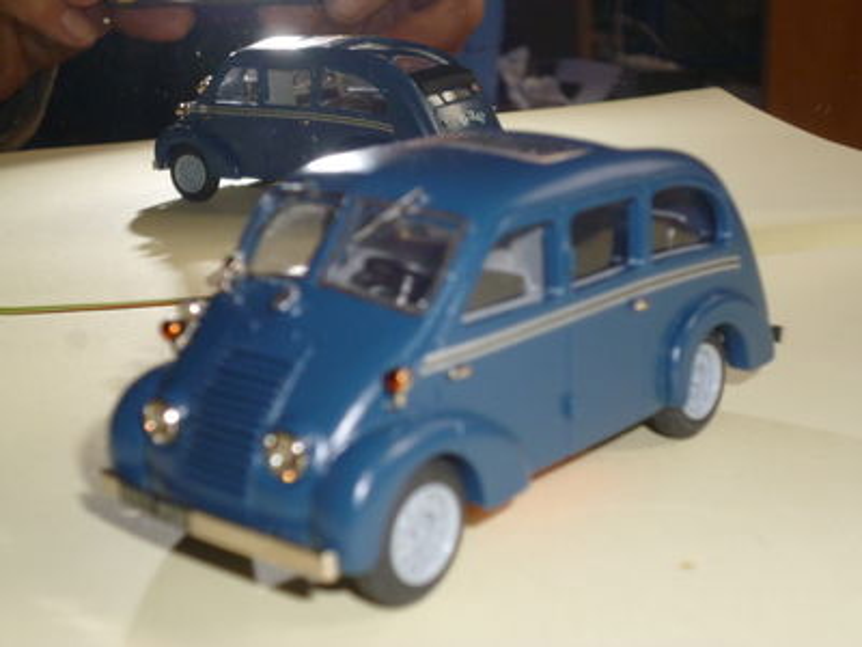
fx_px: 1394
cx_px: 431
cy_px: 324
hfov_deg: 34.3
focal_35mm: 56
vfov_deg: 26.1
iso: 200
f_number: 4.4
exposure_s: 1/60
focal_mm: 10
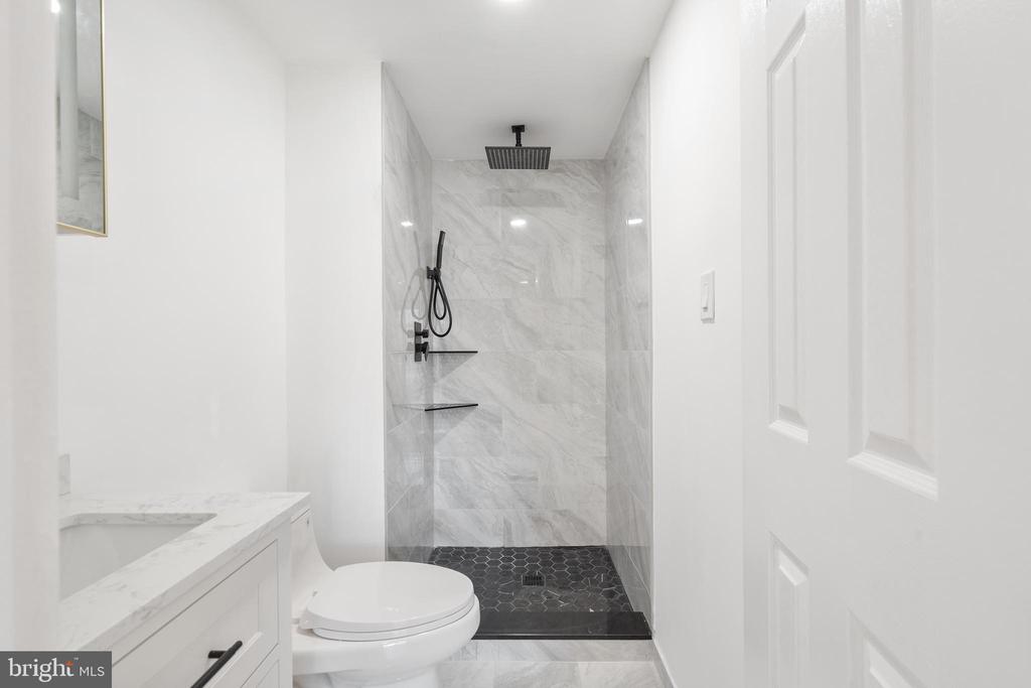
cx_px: 516
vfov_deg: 73.8
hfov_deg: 96.7
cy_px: 344
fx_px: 458
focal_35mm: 16
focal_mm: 16
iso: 250
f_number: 9
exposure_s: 1/3
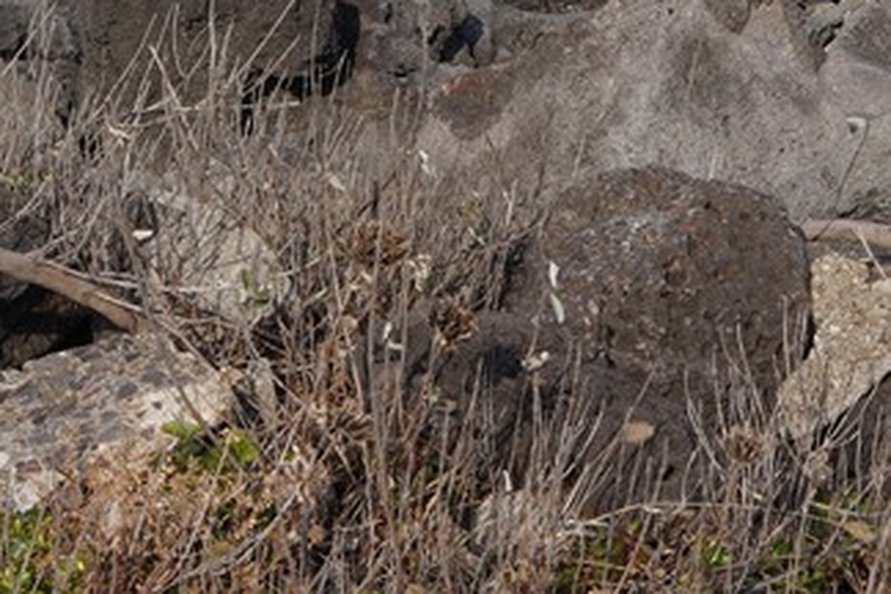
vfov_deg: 6.0
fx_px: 5346
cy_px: -1012
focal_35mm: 216
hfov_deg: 9.5
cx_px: 663
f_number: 14
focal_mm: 35
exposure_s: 1/100
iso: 100
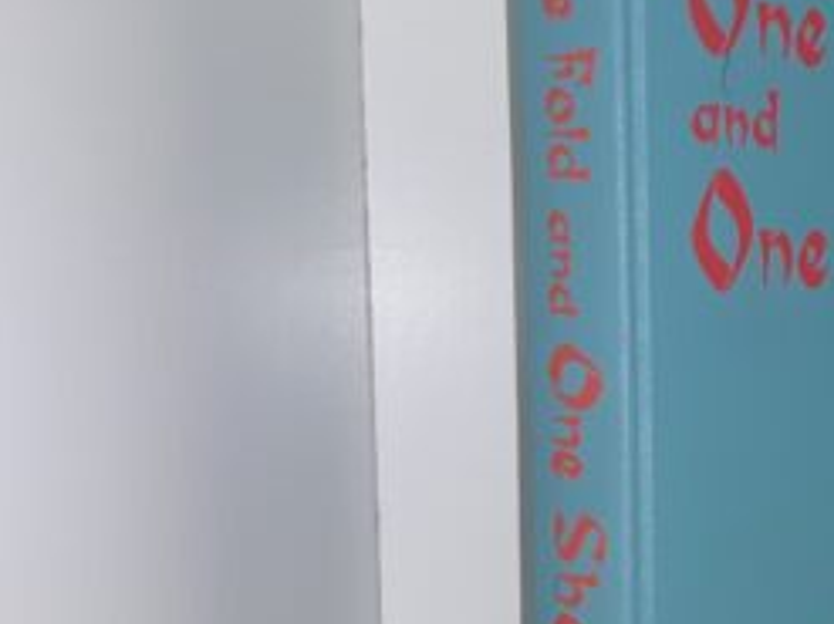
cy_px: 428
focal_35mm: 68
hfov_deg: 26.9
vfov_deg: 21.5
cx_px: 848
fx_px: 1638
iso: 40
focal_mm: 3.7
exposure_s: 1/120
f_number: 1.7
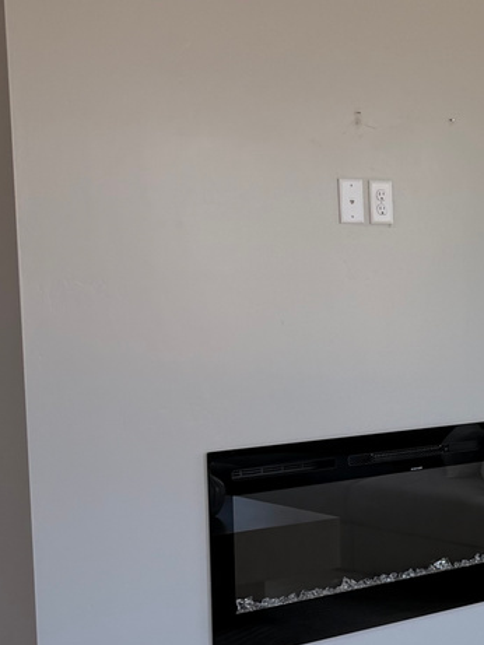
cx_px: 755
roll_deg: +0.8
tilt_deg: -6.1
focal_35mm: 80
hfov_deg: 16.6
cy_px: 392
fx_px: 1491
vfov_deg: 24.4
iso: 100
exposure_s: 1/517
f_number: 1.78
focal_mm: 6.76
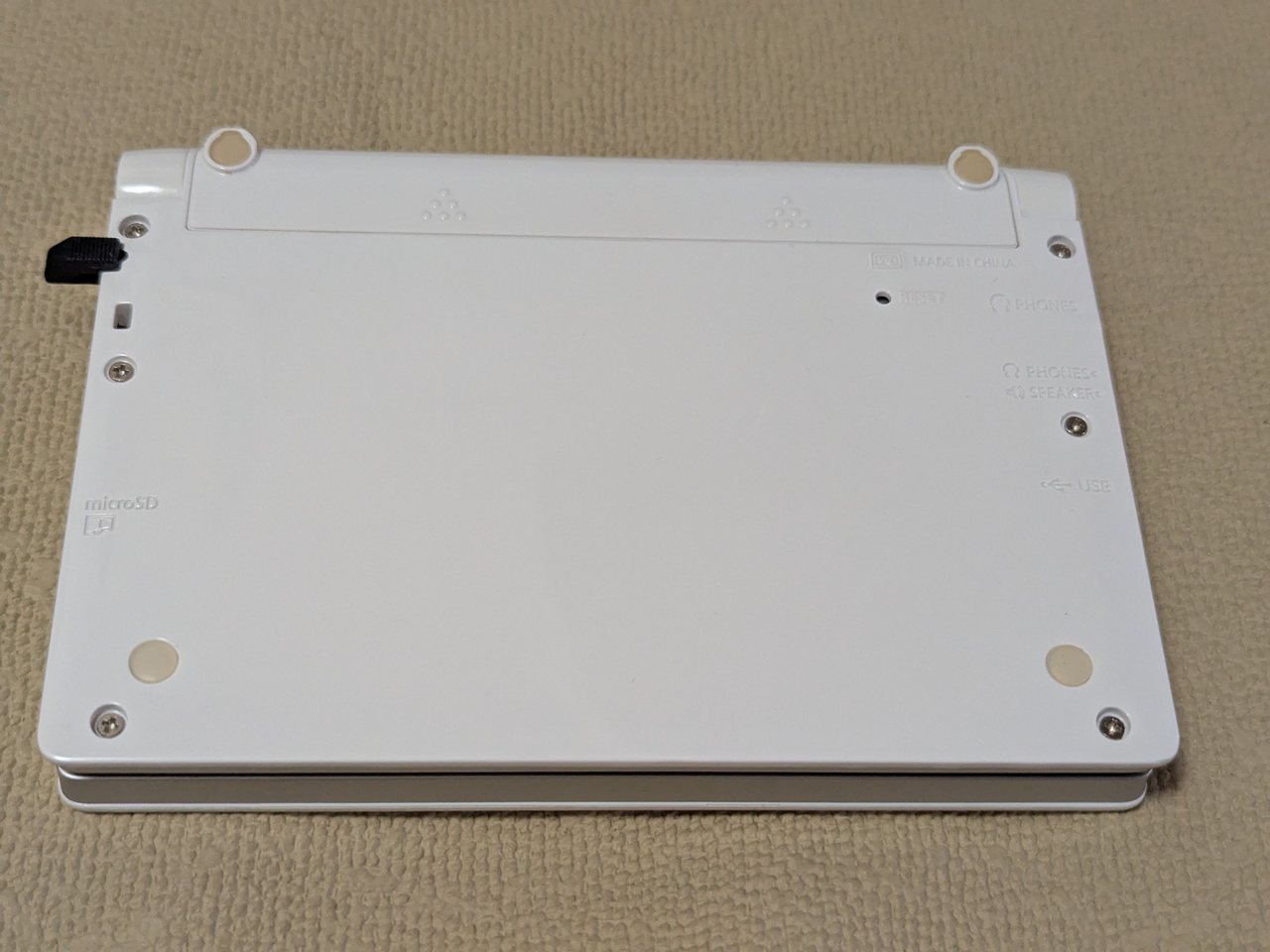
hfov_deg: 39.7
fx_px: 1761
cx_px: 635
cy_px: 476
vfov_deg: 30.3
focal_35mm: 48
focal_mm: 6.81
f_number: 1.85
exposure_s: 1/240
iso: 607
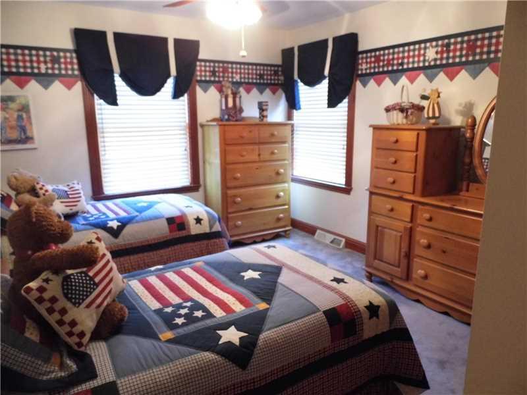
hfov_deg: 69.4
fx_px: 381
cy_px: 198
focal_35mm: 25
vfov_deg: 54.9
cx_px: 264
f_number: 3.1
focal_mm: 4.5
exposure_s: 1/20
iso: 400
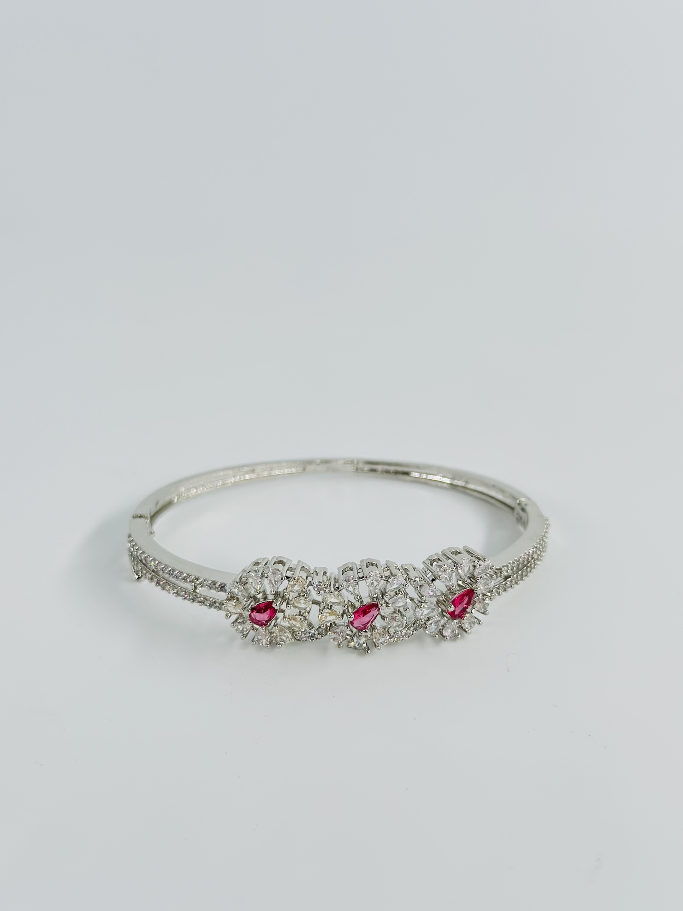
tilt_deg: -27.9
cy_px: 458
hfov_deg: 29.7
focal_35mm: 49
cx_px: 344
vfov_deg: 38.9
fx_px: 1289
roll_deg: -0.8
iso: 80
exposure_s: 1/1721
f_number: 1.78
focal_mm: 6.86
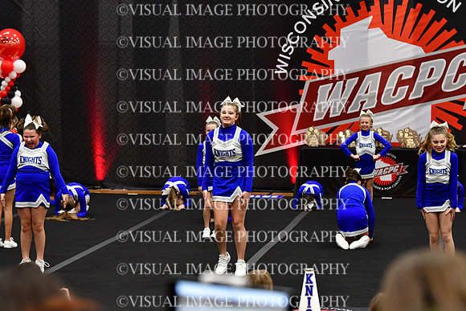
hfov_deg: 15.9
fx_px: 1670
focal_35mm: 129
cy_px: 156
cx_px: 233
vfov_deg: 10.6
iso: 4000
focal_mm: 86
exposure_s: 1/500
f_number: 3.5
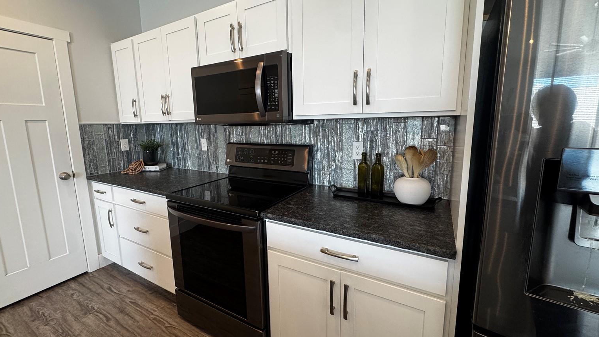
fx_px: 254
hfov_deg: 99.3
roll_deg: +0.3
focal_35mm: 16
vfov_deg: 67.1
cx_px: 291
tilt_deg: -10.2
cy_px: 161
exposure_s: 1/120
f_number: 2.2
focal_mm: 2.22
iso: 200
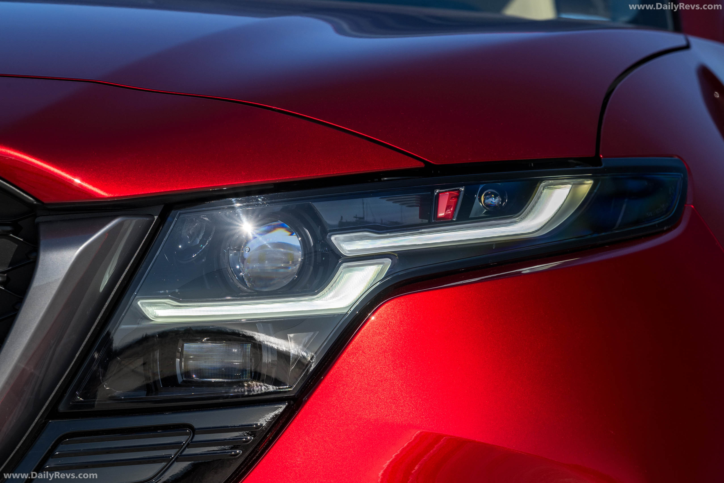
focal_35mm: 185
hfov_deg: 11.1
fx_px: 3720
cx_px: 362
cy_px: 242
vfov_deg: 7.4
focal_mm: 185
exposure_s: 1/250
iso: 100
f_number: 11
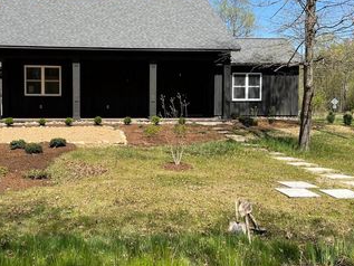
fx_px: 419
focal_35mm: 41
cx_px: 131
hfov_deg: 45.3
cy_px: 128
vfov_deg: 35.2
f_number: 1.6
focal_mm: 4.2
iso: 32
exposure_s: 1/2092
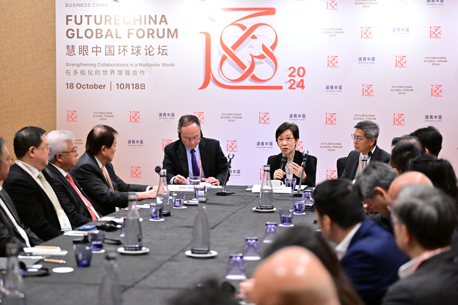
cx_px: 229
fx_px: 1132
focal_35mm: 89
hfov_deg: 22.9
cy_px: 152
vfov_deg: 15.4
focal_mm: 89
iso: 6400
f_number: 2.8
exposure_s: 1/320
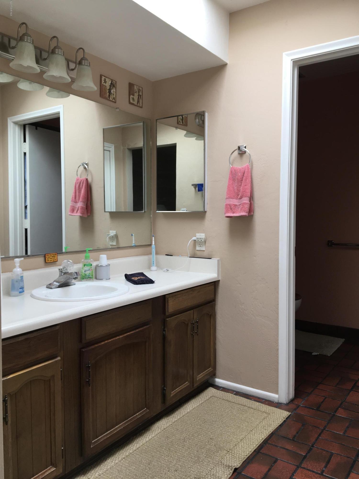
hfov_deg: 48.2
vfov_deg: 61.7
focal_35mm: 29
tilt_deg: -3.4
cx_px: 180
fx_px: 401
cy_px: 240
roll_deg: +1.1
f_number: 2.2
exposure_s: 1/46
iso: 25
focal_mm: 4.15
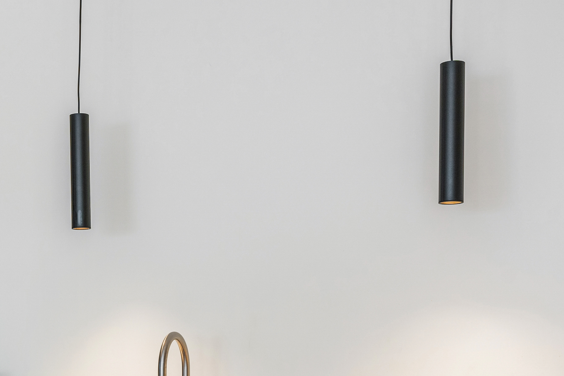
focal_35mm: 65
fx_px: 1025
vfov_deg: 20.1
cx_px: 77
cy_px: 387
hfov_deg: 29.7
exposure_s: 1/20
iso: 160
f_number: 7.1
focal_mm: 29.2
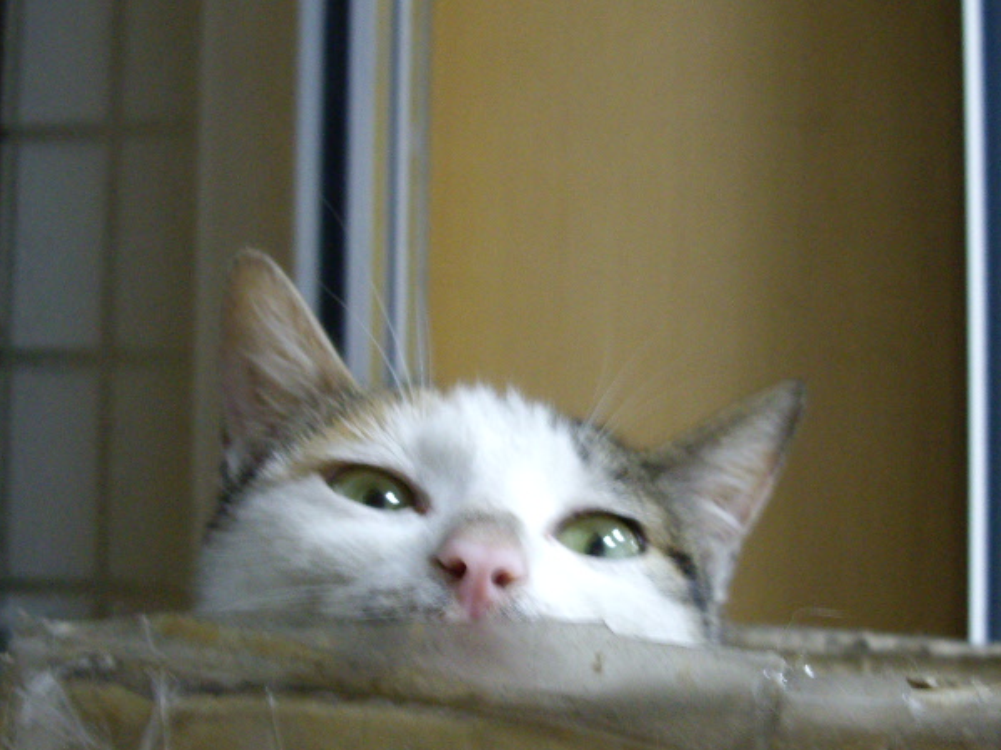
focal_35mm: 65
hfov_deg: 29.8
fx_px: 1879
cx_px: 593
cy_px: 508
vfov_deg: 22.5
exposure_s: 1/10
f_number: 2.8
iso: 400
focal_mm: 7.9
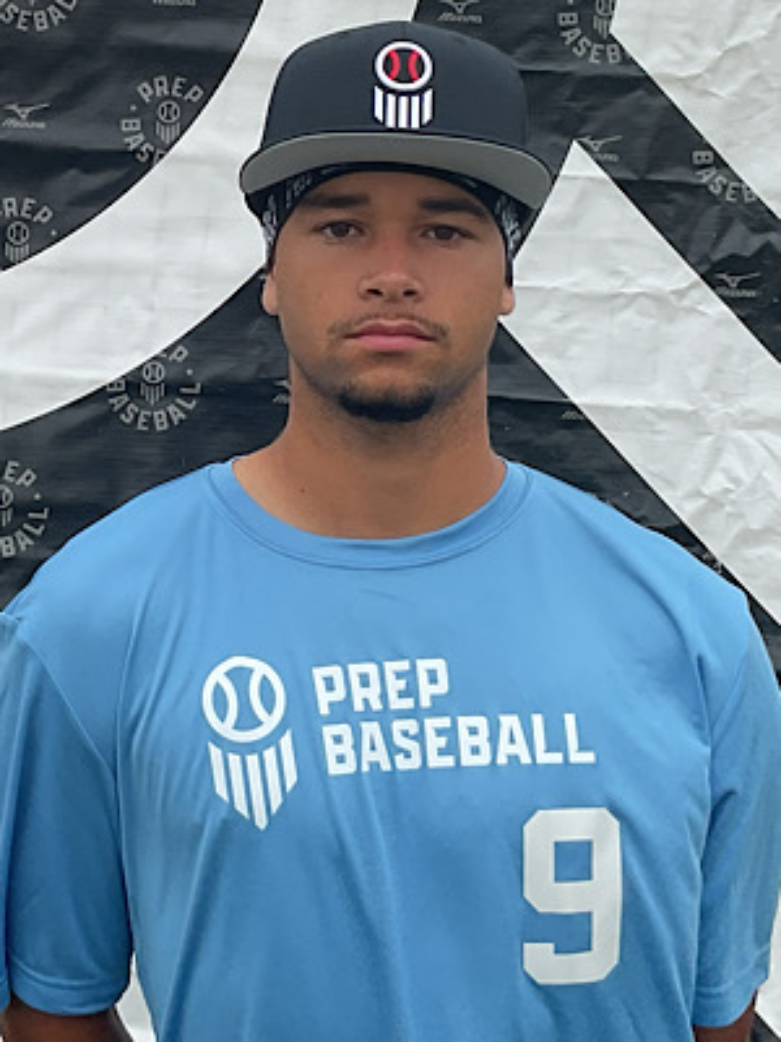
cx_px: 390
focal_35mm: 29
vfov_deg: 61.7
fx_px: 872
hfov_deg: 48.2
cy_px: 521
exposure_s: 1/333
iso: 16
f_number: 1.8
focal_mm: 3
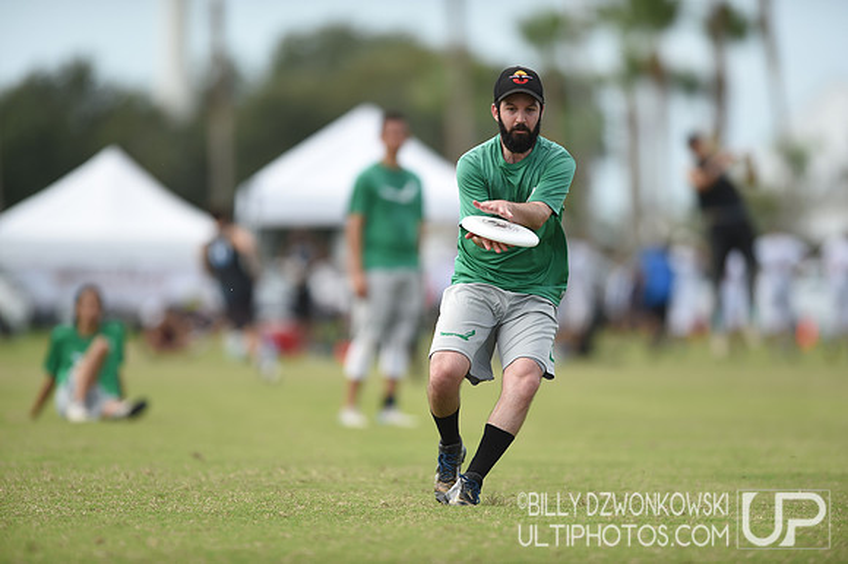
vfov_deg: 3.4
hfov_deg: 5.2
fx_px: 9416
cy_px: 282
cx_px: 424
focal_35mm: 400
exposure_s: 1/1250
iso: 100
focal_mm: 400
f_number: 2.8
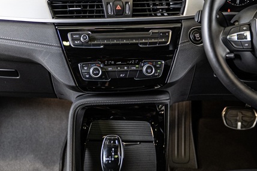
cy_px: 79
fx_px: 478
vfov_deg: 20.3
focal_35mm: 67
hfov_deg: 30.1
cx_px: 125
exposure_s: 1/160
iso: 1600
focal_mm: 28
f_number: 2.8
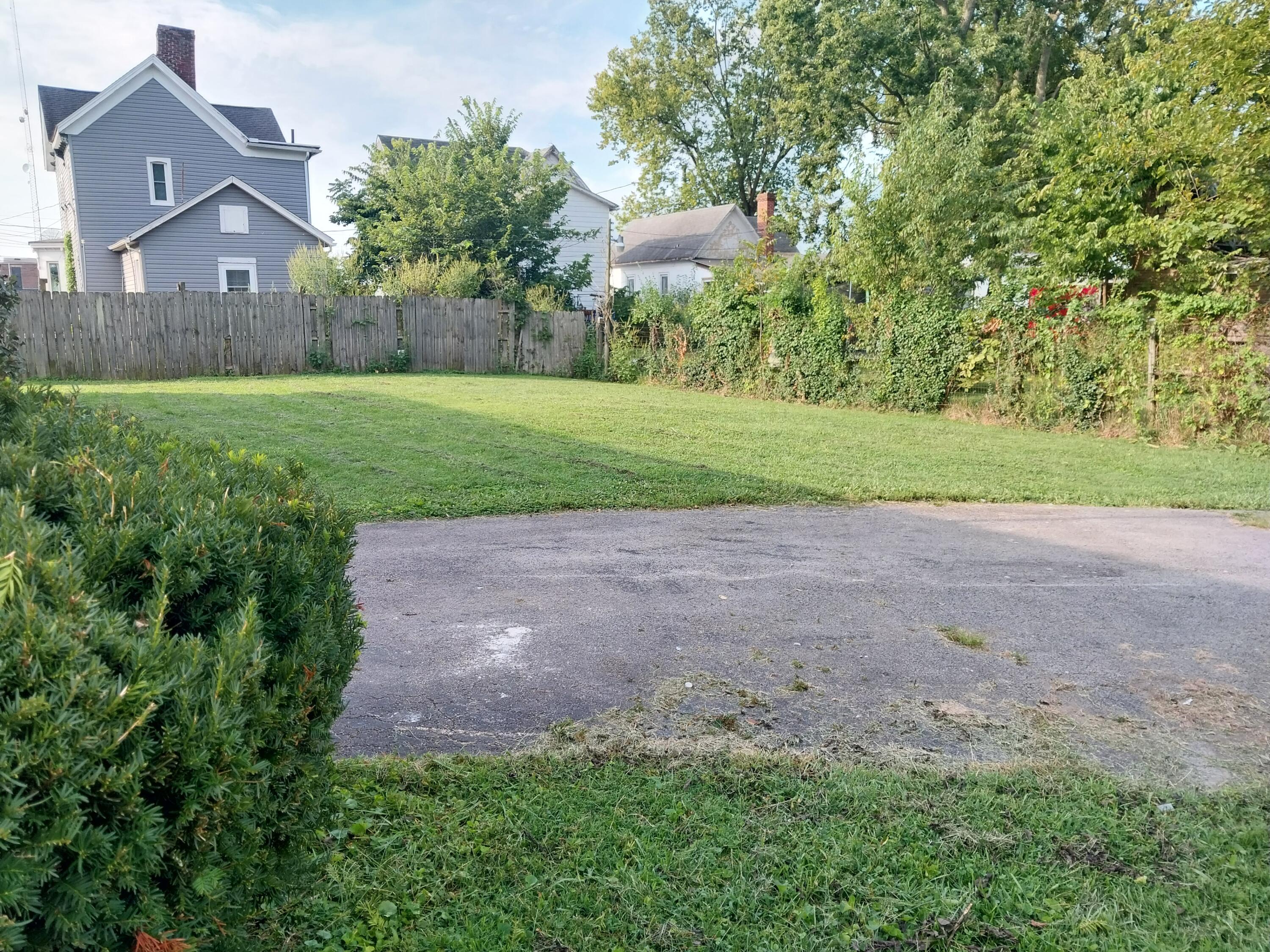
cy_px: 476
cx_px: 635
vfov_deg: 53.1
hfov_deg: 67.3
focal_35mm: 26
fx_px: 954
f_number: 1.8
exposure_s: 1/120
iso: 25
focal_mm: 4
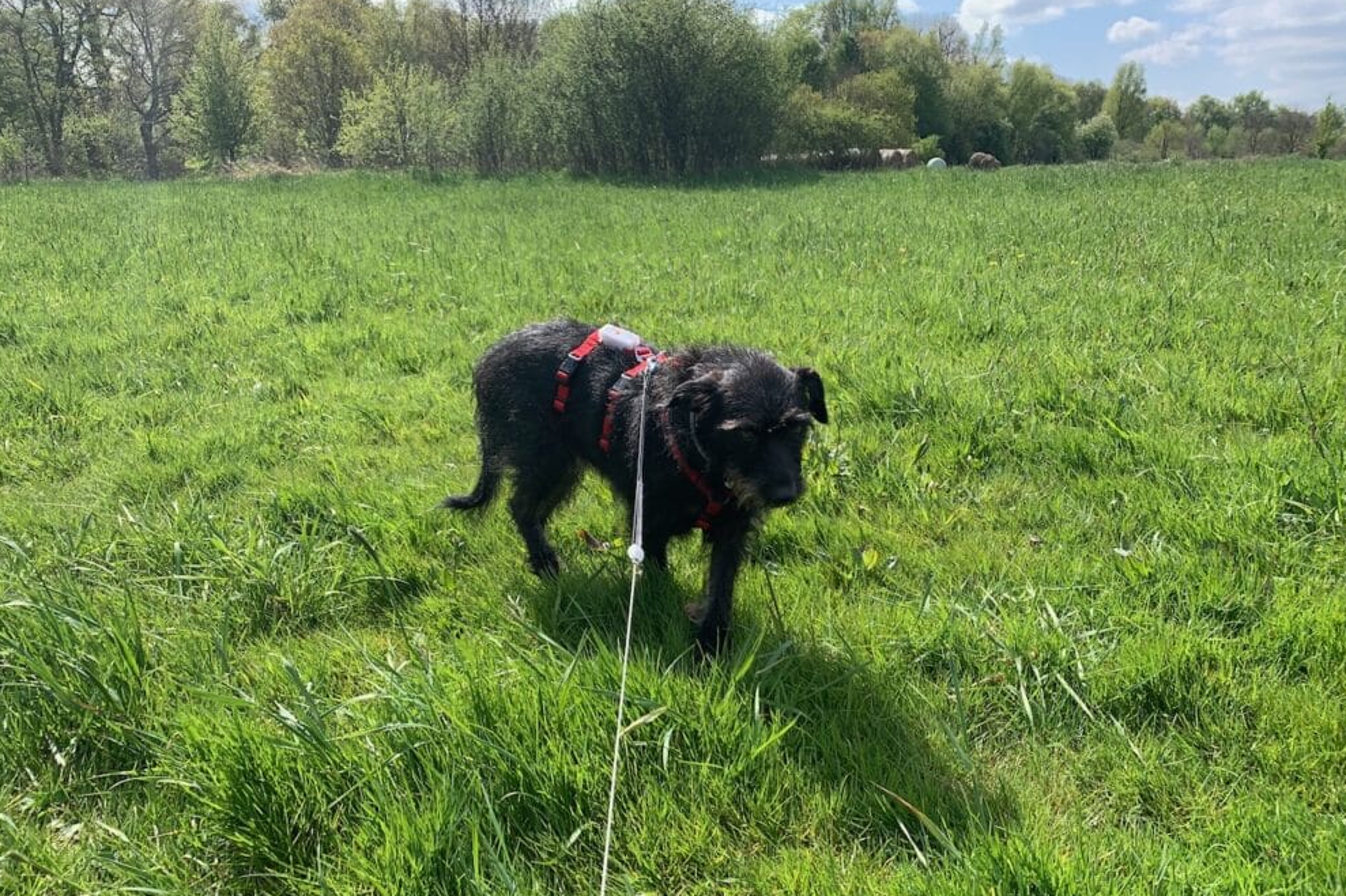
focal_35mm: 28
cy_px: 465
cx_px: 668
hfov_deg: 65.5
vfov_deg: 46.4
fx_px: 1047
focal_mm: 4.25
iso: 25
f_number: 1.8
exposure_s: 1/1205
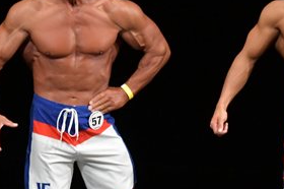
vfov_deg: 1.8
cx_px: 102
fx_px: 5894
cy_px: 135
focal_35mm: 748
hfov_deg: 2.8
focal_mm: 180
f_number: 5.6
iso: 3200
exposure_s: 1/400
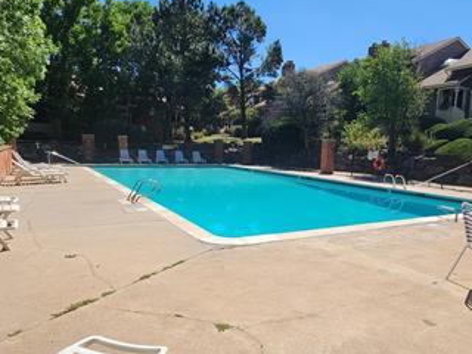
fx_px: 355
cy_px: 214
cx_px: 260
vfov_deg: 52.7
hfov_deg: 67.1
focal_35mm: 26
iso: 50
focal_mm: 2.2
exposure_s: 1/2327
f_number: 2.2
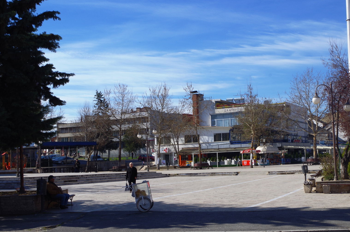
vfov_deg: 25.4
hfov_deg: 37.4
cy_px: 130
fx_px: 514
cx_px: 214
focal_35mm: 53
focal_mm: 28.13
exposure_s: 1/160
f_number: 11
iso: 100
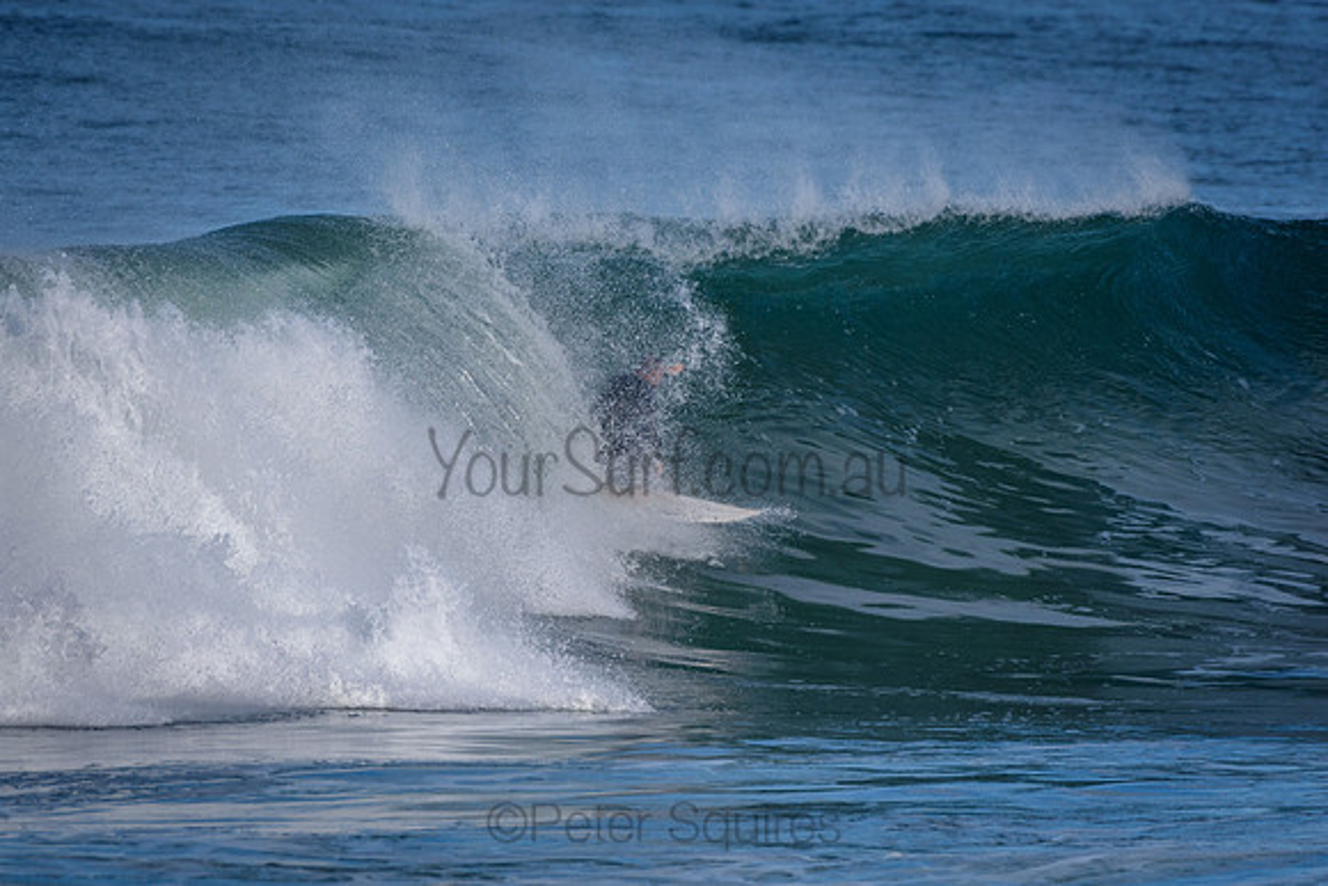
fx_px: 24905
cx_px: 664
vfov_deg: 2.0
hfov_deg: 3.1
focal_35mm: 675
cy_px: 443
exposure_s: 1/2000
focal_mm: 450
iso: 280
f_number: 5.6
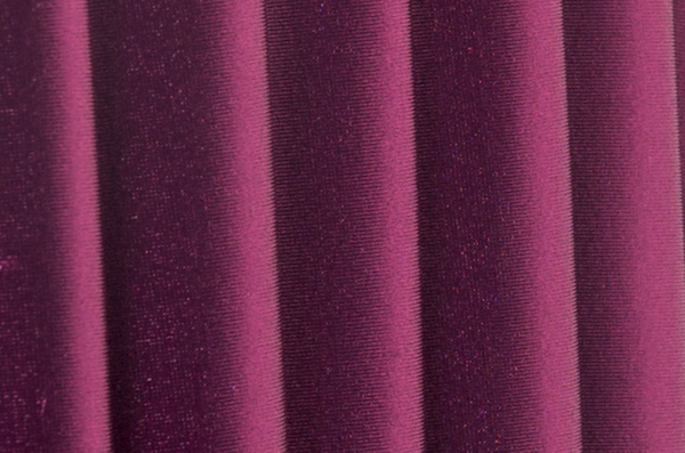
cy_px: 226
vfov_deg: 11.4
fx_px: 2278
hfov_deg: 17.1
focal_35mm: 120
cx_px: 342
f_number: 11
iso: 200
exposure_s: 1/250
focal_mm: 80
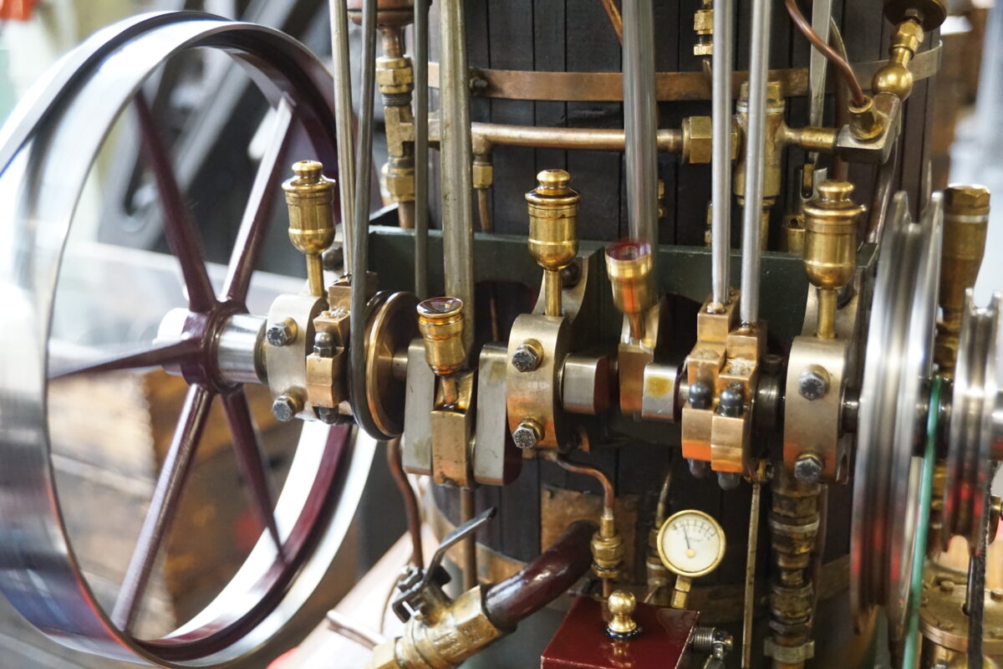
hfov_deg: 43.6
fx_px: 1254
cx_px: 502
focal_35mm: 45
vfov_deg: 29.9
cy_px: 334
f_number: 4
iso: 3200
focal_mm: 30
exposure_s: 1/45
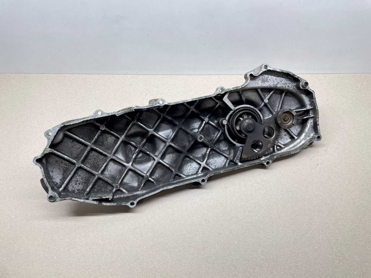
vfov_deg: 53.1
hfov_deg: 67.3
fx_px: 279
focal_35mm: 26
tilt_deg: -56.2
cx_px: 186
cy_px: 139
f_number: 1.6
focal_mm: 4.2
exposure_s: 1/100
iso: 100
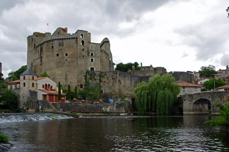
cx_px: 114
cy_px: 76
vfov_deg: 41.1
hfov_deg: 59.0
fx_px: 202
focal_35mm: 32
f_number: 8
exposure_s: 1/125
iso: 100
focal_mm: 21.25
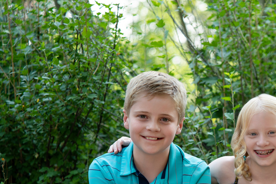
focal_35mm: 152
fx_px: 1165
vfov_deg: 9.0
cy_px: 155
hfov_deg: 13.4
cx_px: 261
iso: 100
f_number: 2.8
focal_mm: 75
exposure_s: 1/320
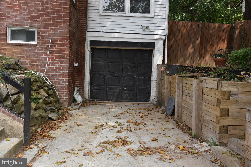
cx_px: 126
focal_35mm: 32
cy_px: 84
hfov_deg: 58.7
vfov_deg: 41.1
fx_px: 223
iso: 100
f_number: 5.6
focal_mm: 32
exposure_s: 1/160
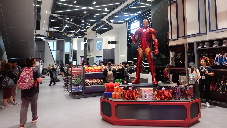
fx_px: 156
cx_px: 116
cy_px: 56
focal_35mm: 26
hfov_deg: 71.9
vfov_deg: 44.3
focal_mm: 16
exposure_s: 1/30
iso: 640
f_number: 4
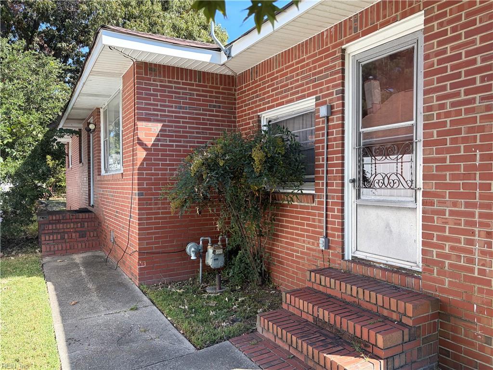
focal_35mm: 26
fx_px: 370
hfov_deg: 67.3
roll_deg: +1.0
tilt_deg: -1.1
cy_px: 185
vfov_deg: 53.1
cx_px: 246
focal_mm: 5.96
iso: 64
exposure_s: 1/861
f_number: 1.6
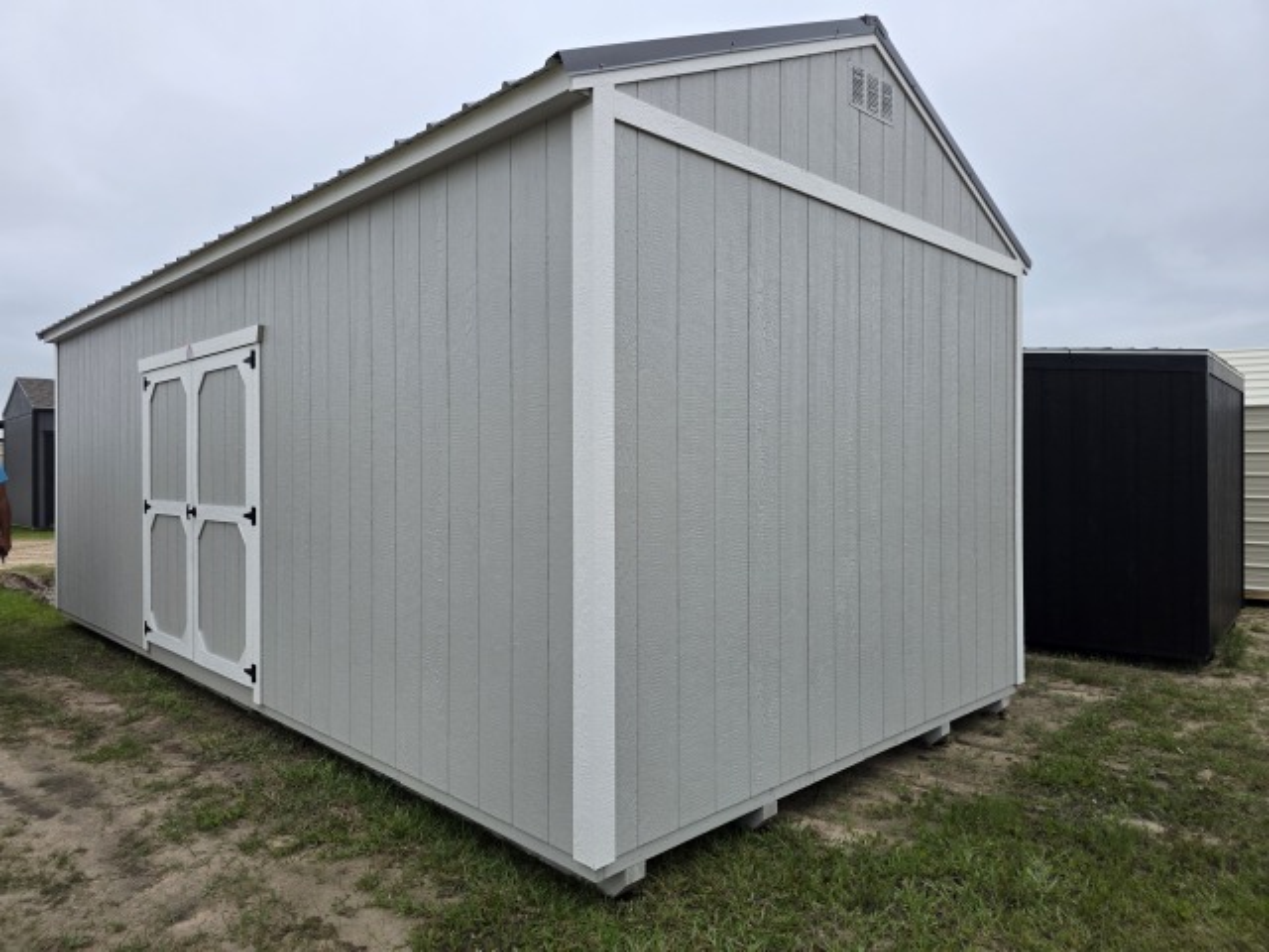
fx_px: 843
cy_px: 476
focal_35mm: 23
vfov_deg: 58.9
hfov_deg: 73.9
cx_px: 634
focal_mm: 6.3
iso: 80
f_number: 1.7
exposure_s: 1/3177
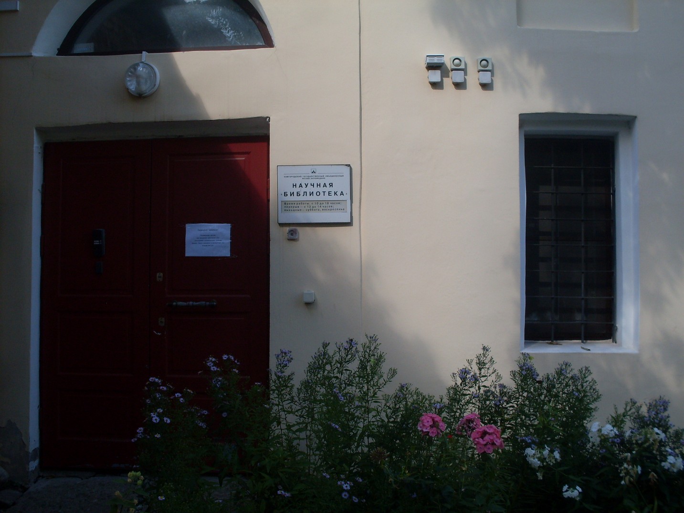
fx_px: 751
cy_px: 256
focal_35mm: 38
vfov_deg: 37.7
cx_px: 342
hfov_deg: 49.0
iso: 80
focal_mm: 6.3
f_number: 8.4
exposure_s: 1/90
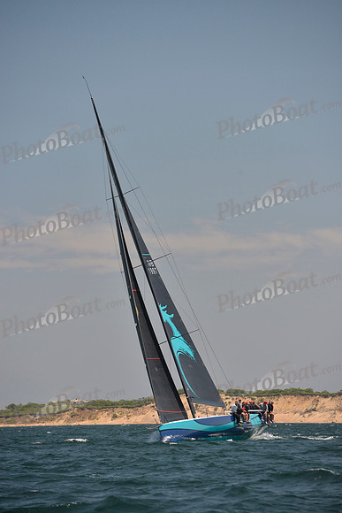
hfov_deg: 6.9
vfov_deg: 10.3
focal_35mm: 200
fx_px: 2848
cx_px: 171
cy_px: 256
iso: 400
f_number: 6.3
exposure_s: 1/800
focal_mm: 200
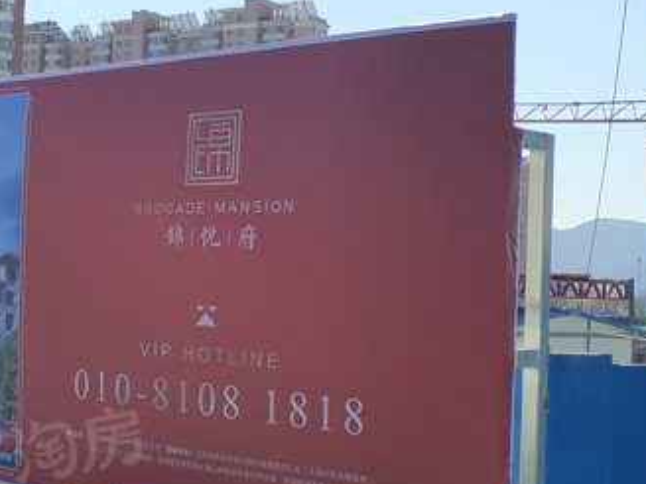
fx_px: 1194
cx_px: -167
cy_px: 244
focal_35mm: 64
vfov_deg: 22.9
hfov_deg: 26.3
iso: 100
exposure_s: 1/3186
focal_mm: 4.22
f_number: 1.8
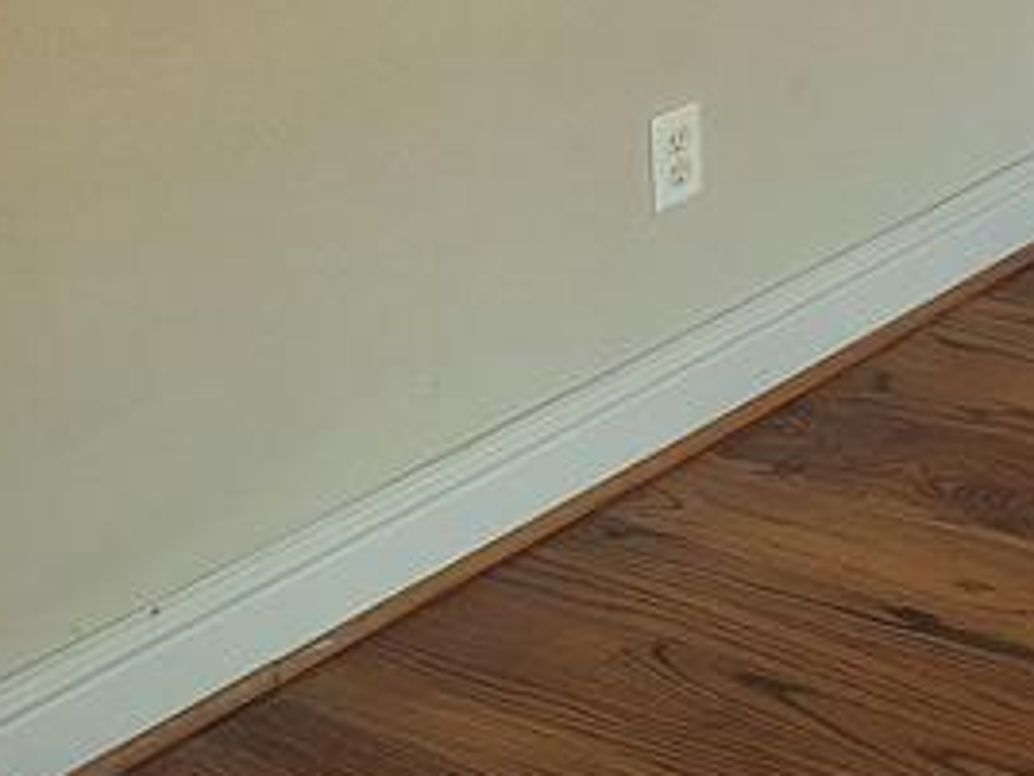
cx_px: 1613
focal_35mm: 88
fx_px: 2629
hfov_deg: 19.1
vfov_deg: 14.5
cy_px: -683
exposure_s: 1/163
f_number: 1.8
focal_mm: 5.54
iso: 40
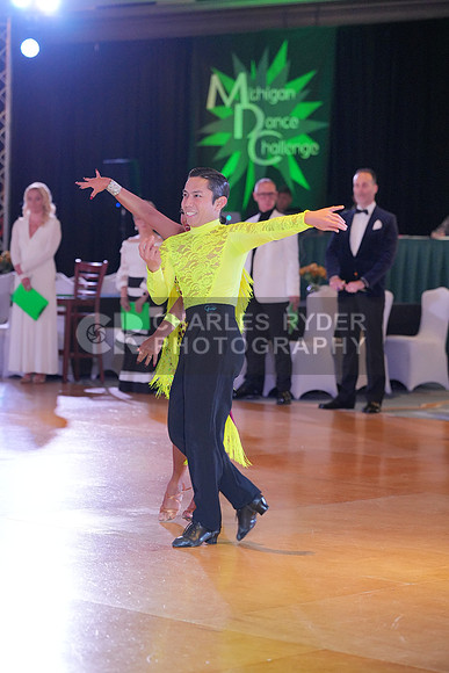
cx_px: 224
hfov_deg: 12.3
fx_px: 2075
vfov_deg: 18.4
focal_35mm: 111
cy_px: 336
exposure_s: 1/500
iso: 4000
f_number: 3.5
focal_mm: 111
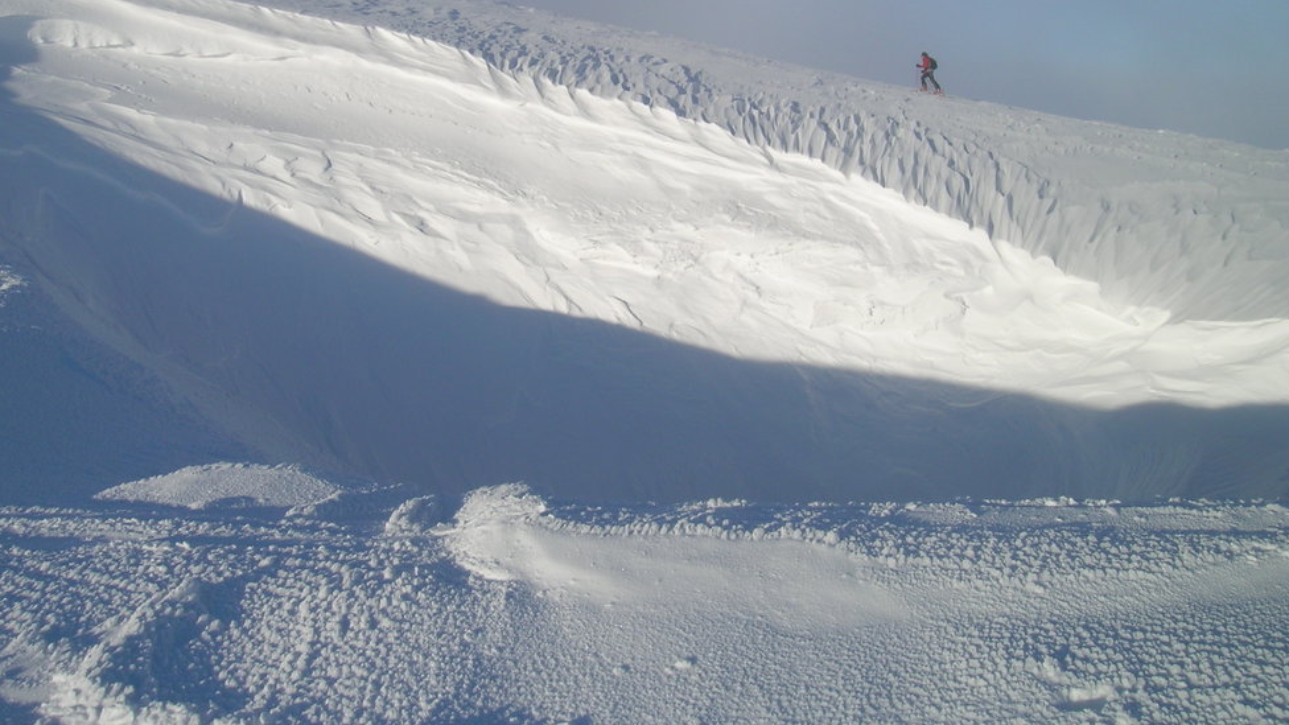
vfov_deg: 36.2
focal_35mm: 32
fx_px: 1094
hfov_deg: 61.0
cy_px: 231
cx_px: 633
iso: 50
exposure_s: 1/329
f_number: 7.9
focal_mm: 5.8
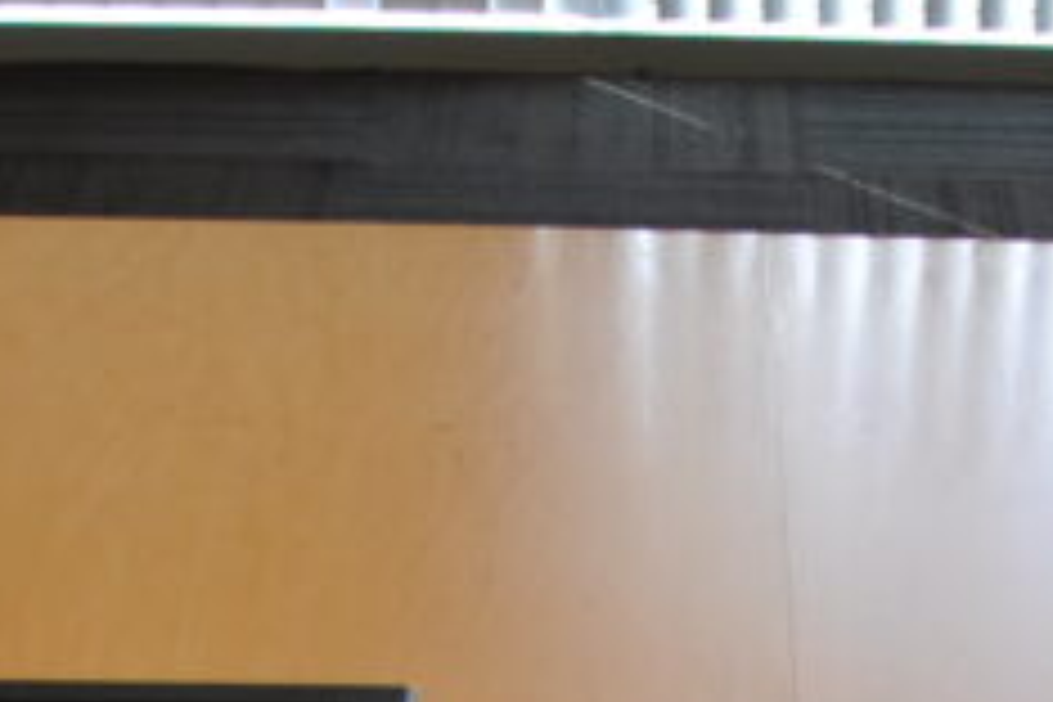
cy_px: 1179
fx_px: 3451
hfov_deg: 17.2
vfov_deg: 11.0
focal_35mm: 118
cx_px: 896
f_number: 3.5
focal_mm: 18
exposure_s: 1/40
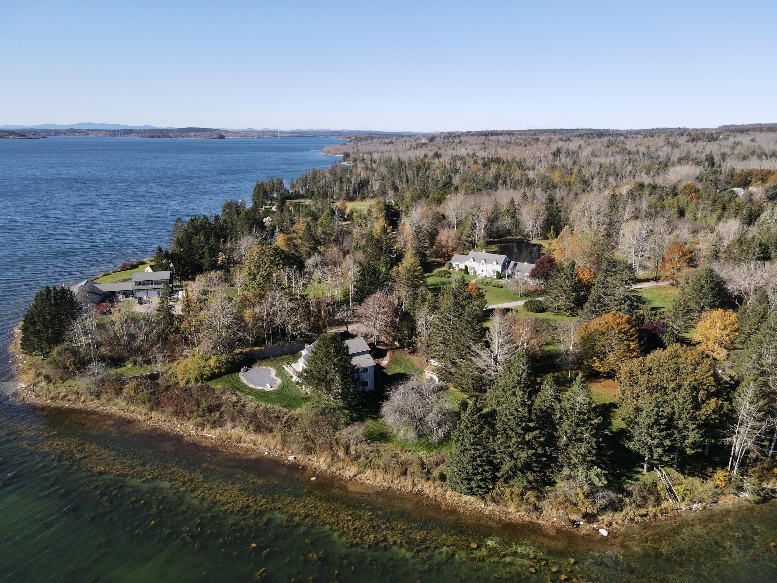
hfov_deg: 71.6
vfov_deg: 56.8
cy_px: 292
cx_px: 388
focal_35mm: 24
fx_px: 539
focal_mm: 4.5
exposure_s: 1/500
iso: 110
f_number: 2.8
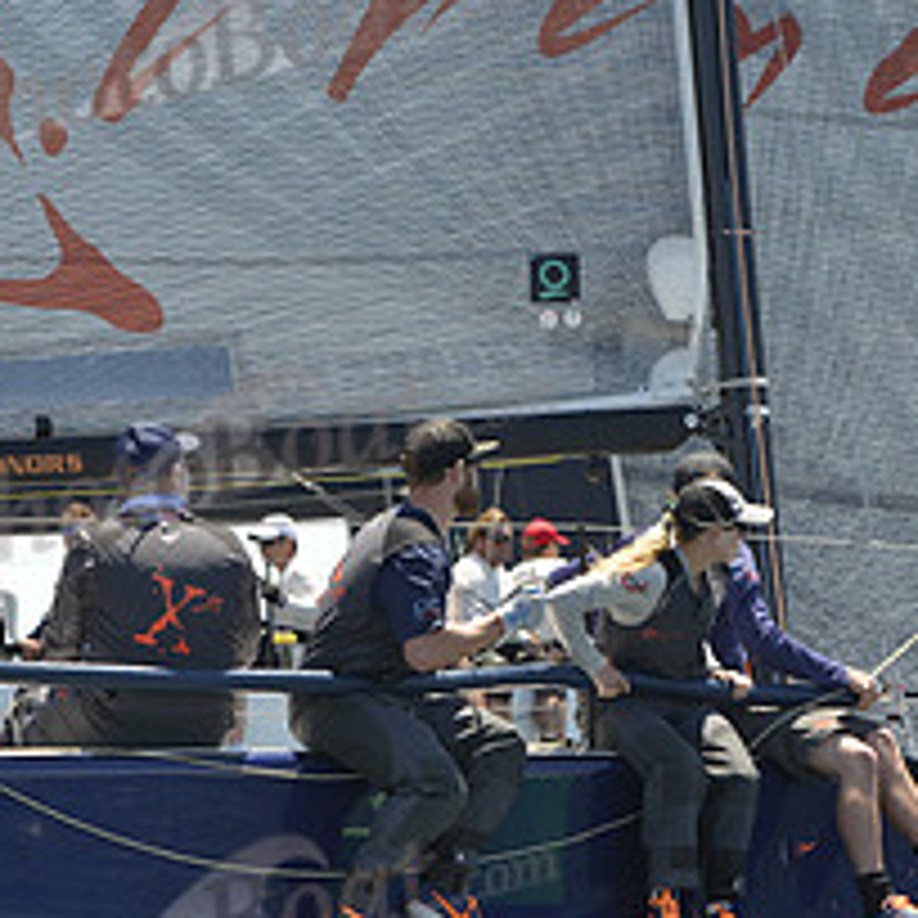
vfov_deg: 6.5
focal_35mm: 271
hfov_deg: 6.4
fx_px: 8131
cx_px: -306
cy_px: 758
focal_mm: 112
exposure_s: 1/1600
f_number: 5.6
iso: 280
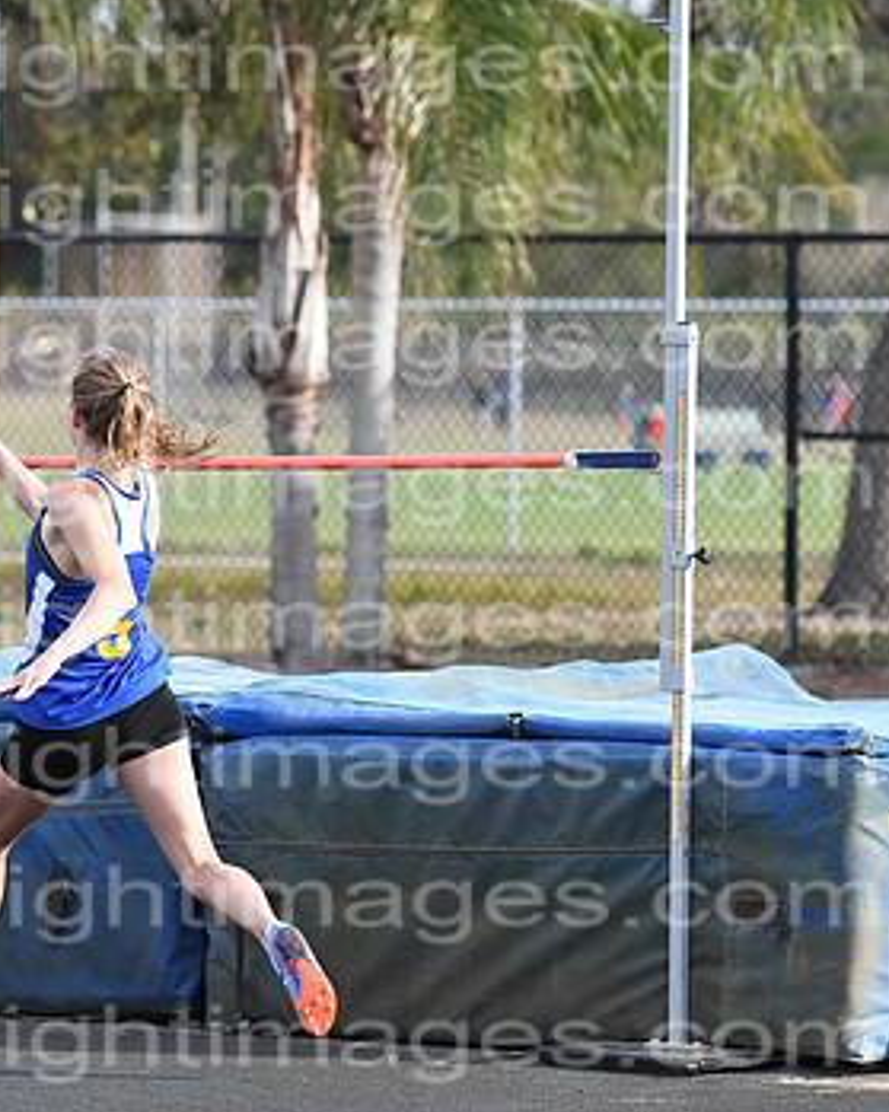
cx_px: 156
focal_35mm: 293
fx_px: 9633
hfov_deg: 5.3
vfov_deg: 6.6
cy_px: 556
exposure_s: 1/1600
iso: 400
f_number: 4
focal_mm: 125
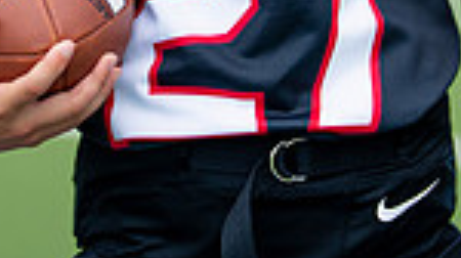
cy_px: -256
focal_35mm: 248
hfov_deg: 8.7
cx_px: 271
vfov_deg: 4.8
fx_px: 3028
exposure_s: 1/1250
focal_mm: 50
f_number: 1.2
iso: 100
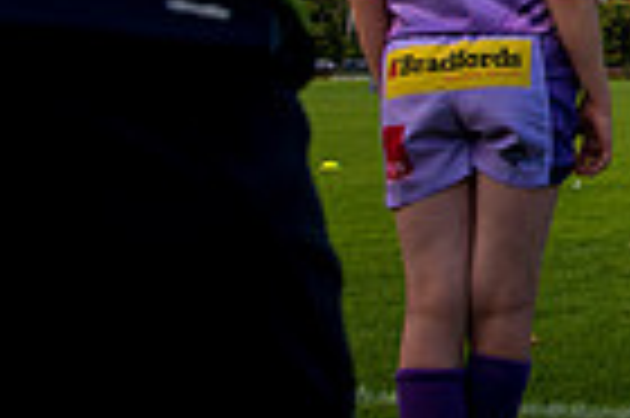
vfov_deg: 15.9
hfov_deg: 18.0
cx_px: 1215
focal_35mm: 83
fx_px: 1451
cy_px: -56
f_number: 4.5
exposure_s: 1/1600
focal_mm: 20
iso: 250
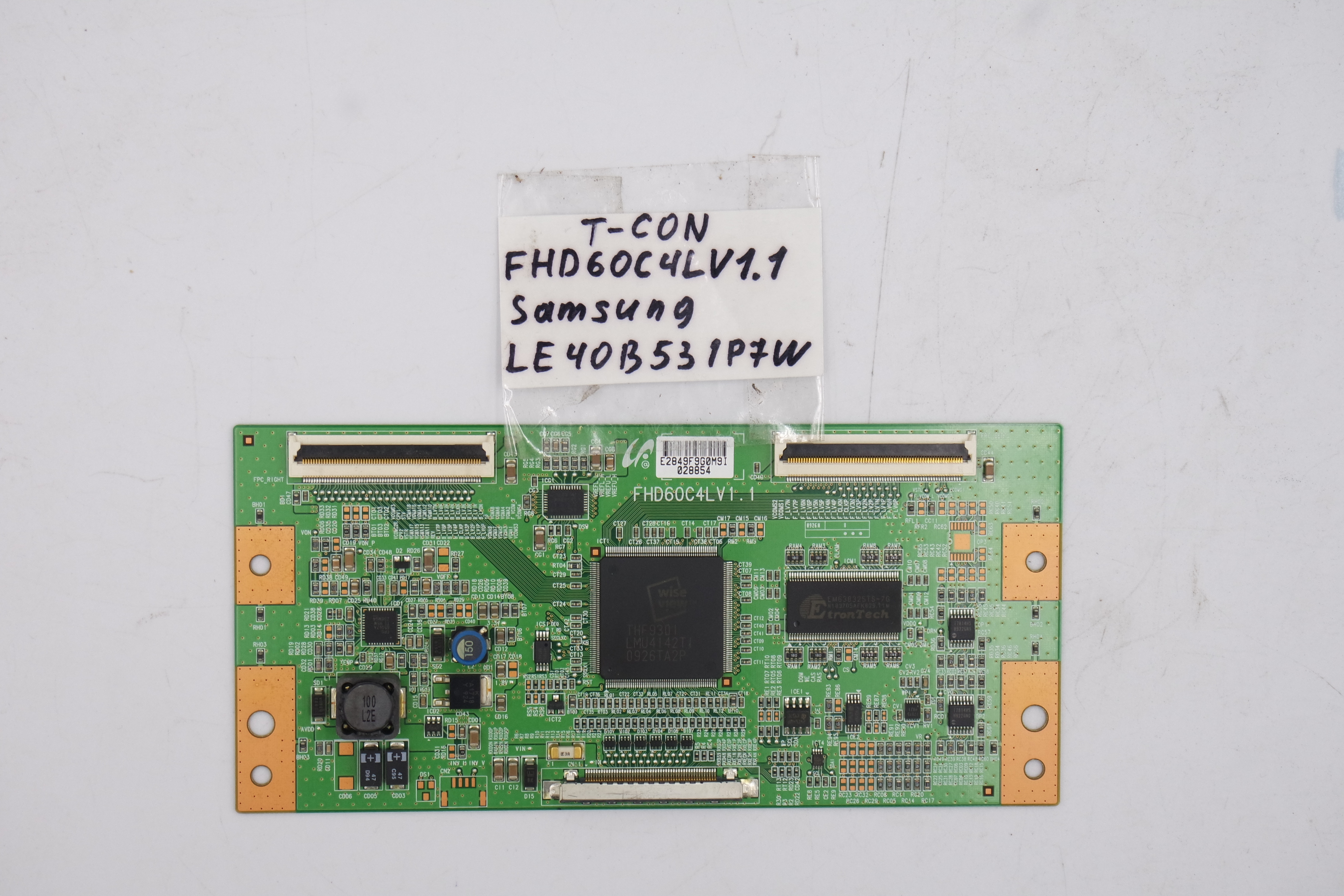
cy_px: 448
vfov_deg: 18.9
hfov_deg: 28.1
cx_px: 672
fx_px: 2688
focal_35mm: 72
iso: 200
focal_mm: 27
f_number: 5.6
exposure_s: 1/125
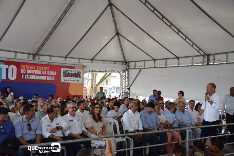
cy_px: 78
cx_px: 117
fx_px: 244
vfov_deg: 35.5
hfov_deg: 51.3
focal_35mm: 38
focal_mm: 25
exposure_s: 1/100
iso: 400
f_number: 5
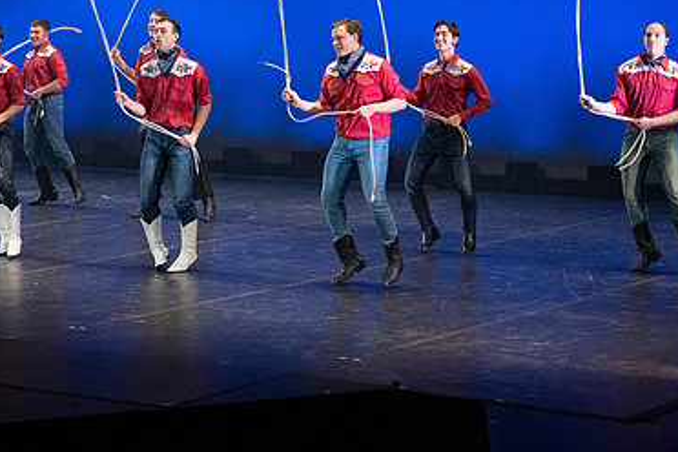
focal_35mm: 112
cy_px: 169
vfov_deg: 12.2
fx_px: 2109
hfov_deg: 18.2
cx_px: 203
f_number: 2.8
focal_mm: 70
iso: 5000
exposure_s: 1/800
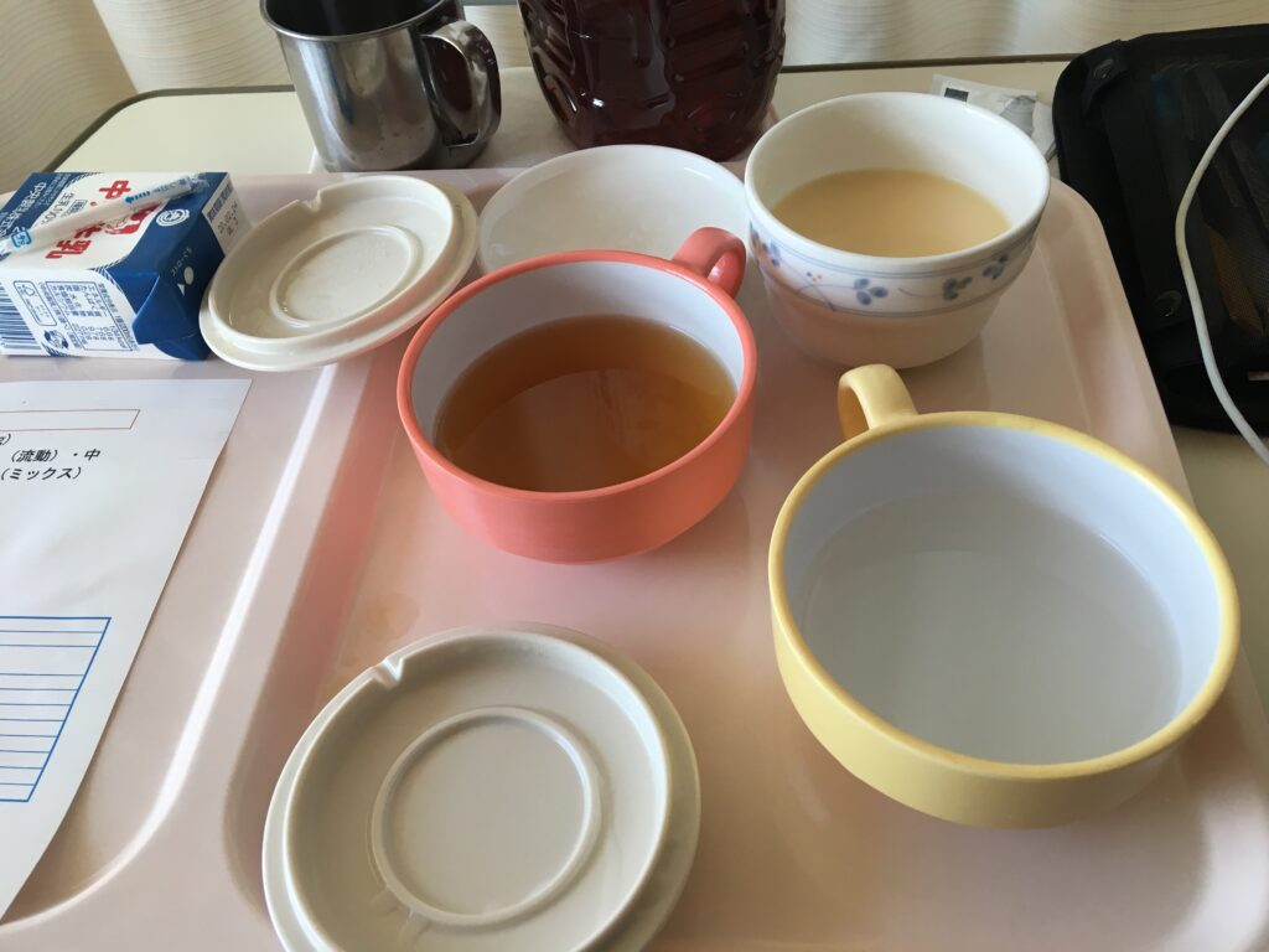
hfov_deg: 61.7
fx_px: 1063
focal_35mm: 29
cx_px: 634
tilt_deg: -47.9
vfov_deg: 48.2
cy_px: 476
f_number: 2.2
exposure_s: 1/40
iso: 25
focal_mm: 4.15
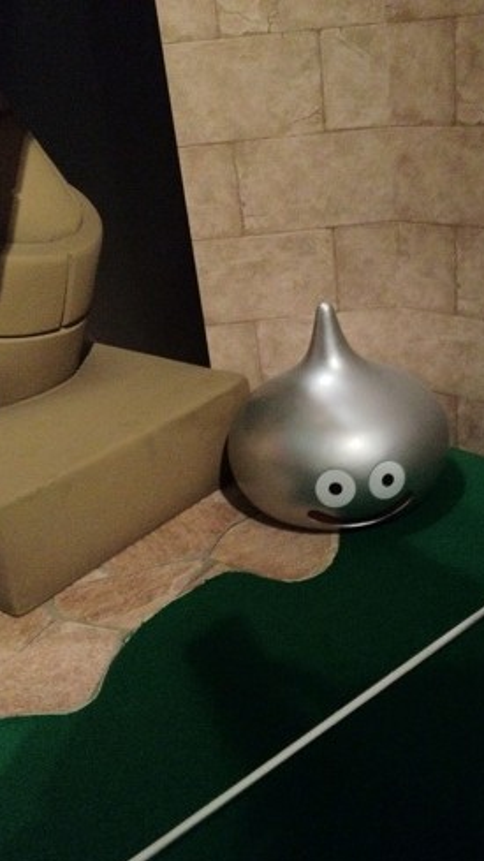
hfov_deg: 30.2
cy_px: 438
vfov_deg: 51.6
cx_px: 316
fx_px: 890
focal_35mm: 39
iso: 800
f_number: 2.4
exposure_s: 1/15
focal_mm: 4.28
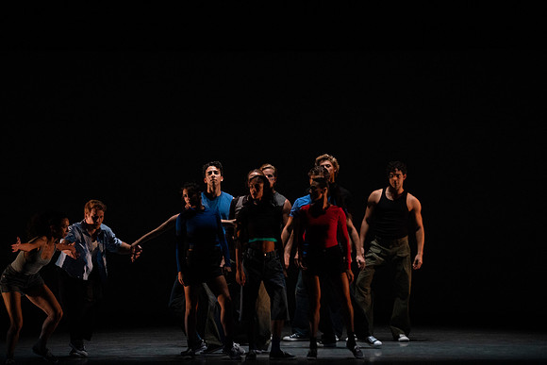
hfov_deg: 10.3
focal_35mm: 200
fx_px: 3039
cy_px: 182
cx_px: 274
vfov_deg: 6.9
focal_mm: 200
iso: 8000
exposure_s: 1/400
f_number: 5
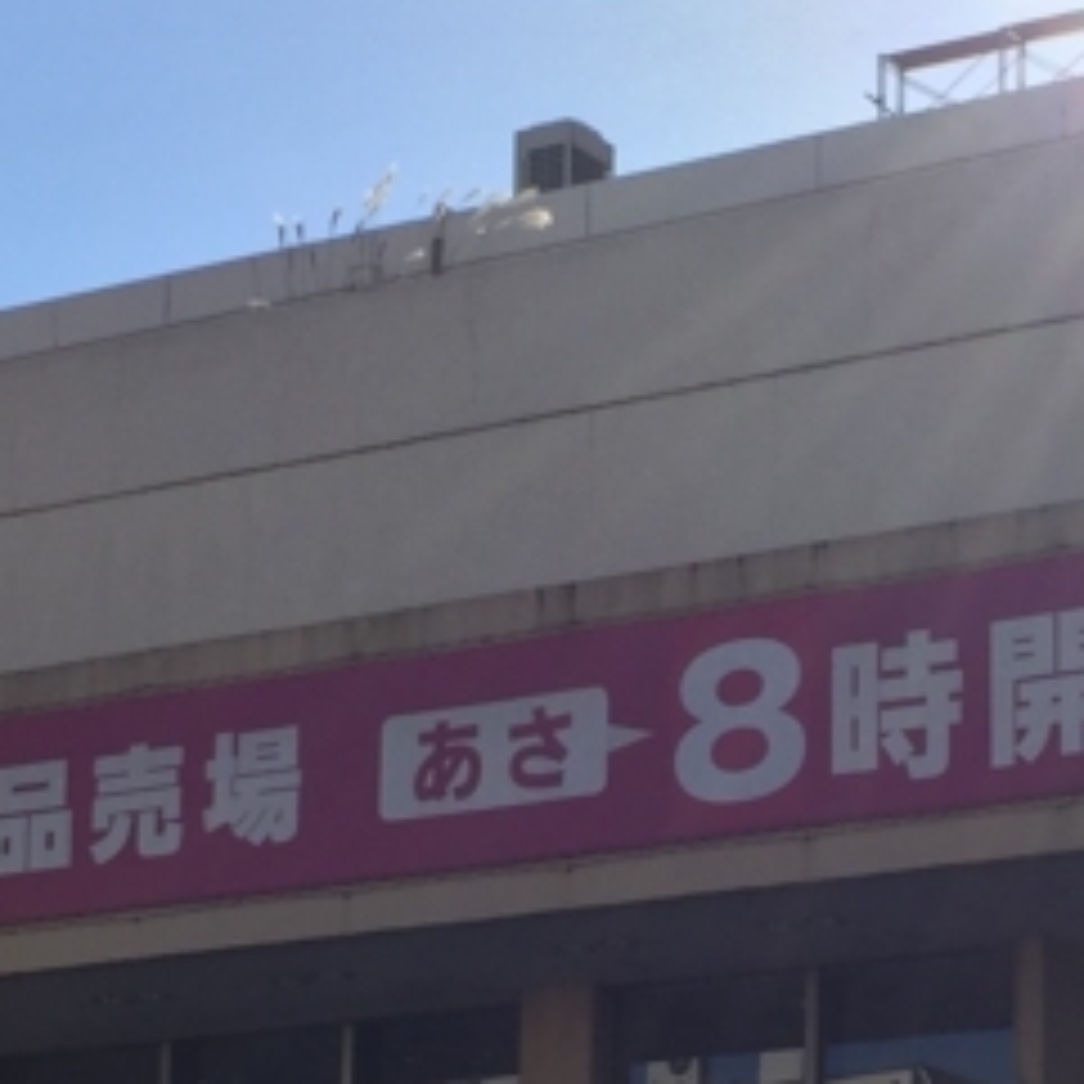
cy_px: 895
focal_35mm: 109
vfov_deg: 15.9
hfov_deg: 15.8
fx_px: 3862
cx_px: 949
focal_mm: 4.15
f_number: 2.2
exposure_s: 1/3300
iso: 32
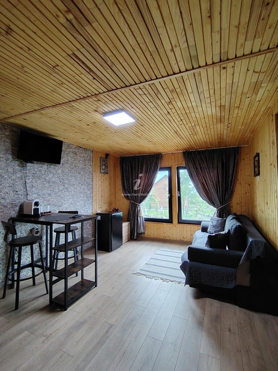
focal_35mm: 17
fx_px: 182
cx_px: 139
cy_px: 186
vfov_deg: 91.0
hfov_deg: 74.7
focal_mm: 1.42
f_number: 2.2
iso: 199
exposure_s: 1/50
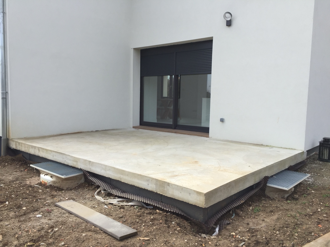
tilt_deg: -2.7
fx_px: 276
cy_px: 124
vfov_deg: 48.2
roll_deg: -2.2
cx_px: 165
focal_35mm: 29
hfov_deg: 61.7
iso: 32
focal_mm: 4.15
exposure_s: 1/989
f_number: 2.2
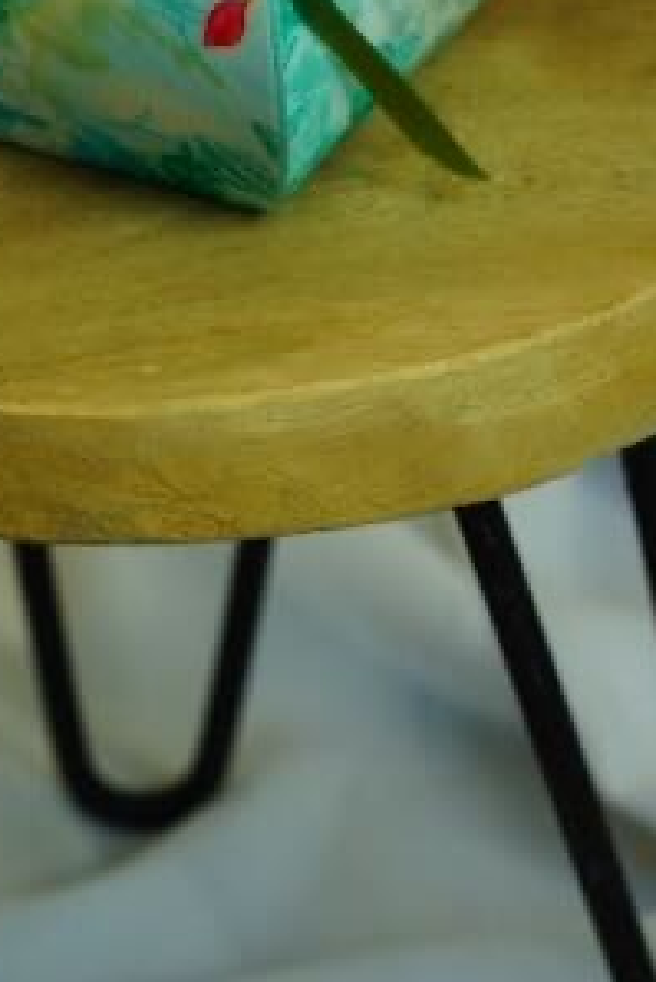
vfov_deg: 12.7
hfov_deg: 8.5
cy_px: 247
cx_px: 180
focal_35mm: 161
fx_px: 4395
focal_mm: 50
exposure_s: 1/80
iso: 500
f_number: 7.1
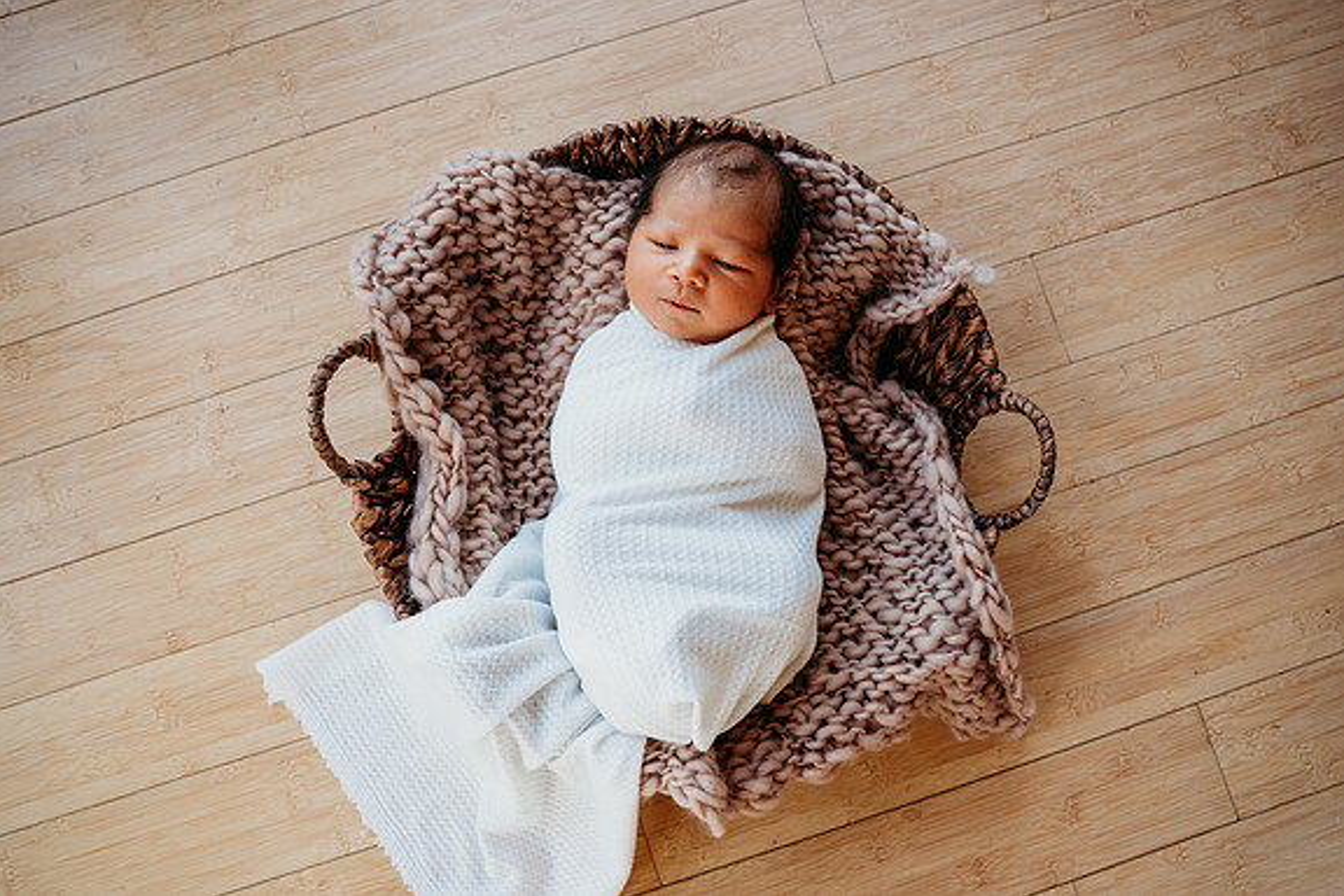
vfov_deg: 39.9
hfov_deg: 57.2
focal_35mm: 33
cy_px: 484
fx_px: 1232
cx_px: 674
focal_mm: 27.5
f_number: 3.5
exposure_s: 1/250
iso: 500
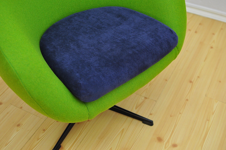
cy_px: 75
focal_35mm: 52
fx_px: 329
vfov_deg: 25.7
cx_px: 113
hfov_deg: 37.9
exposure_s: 1/160
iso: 400
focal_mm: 35
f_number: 3.2
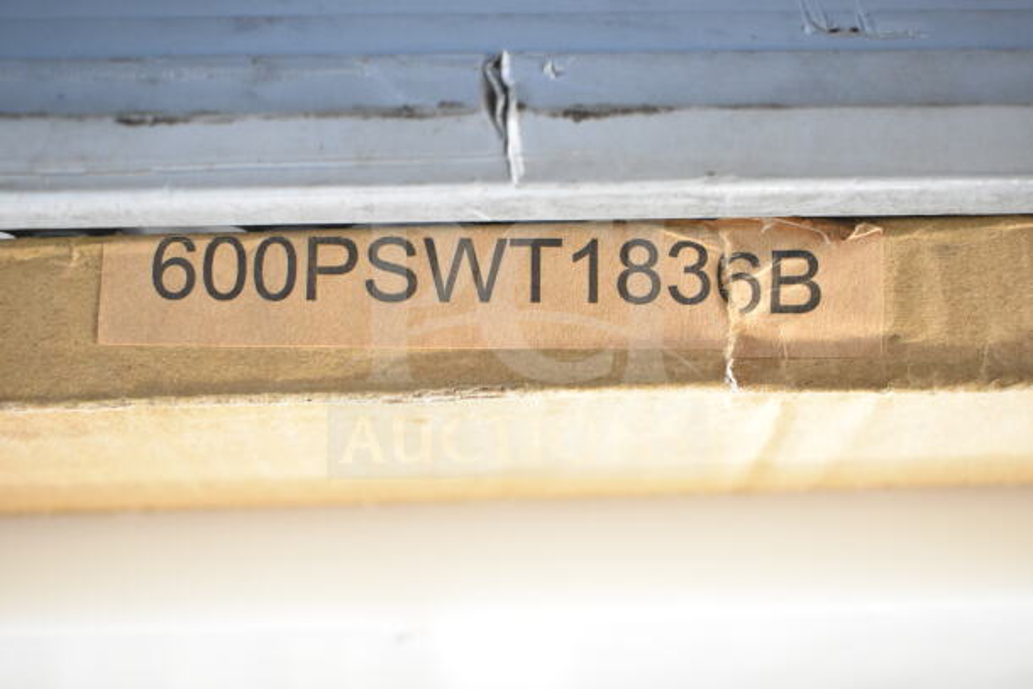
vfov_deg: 28.1
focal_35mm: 48
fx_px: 1378
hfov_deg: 41.1
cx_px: 516
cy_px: 344
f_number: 4.5
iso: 2800
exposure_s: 1/50
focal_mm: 32
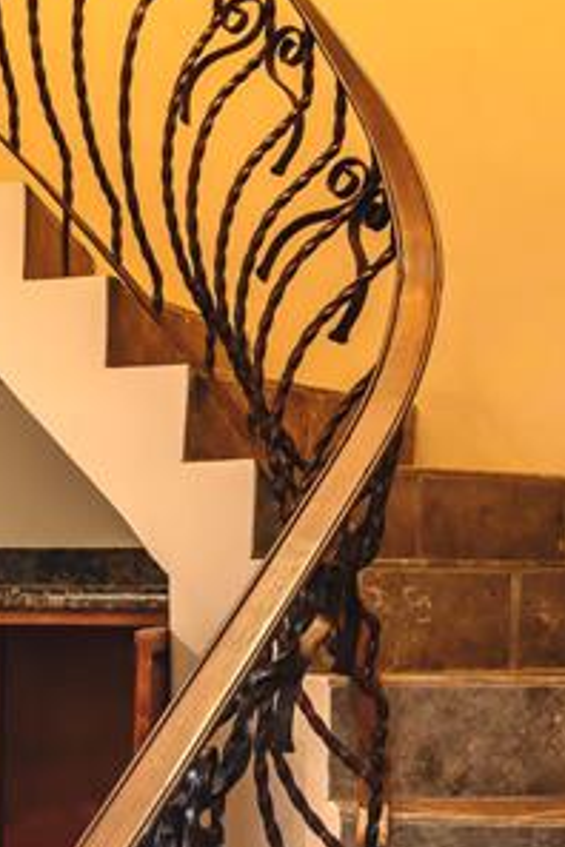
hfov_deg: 19.1
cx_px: -26
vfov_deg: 28.5
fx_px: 1624
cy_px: 702
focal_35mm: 69
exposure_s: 1/10
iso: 800
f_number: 5
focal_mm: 20
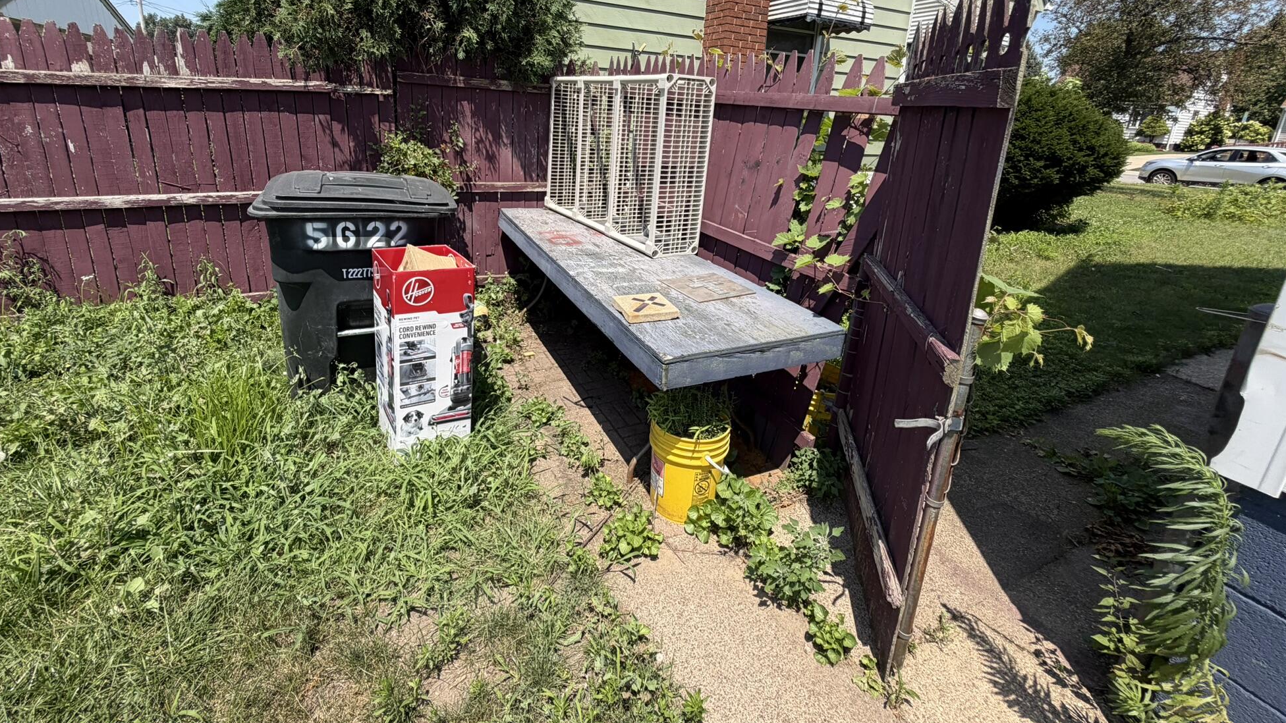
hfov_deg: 99.3
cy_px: 257
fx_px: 546
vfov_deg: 65.8
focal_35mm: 16
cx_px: 618
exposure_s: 1/770
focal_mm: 2.22
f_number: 2.2
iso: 32
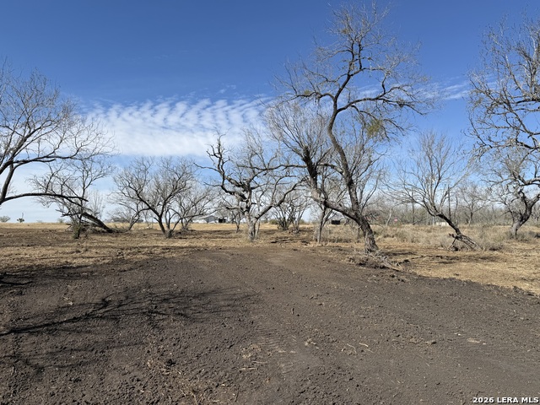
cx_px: 270
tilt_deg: +4.2
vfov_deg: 56.8
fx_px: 374
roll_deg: +0.3
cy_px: 202
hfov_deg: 71.6
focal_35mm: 24
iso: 80
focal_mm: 6.76
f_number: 1.78
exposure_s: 1/4975
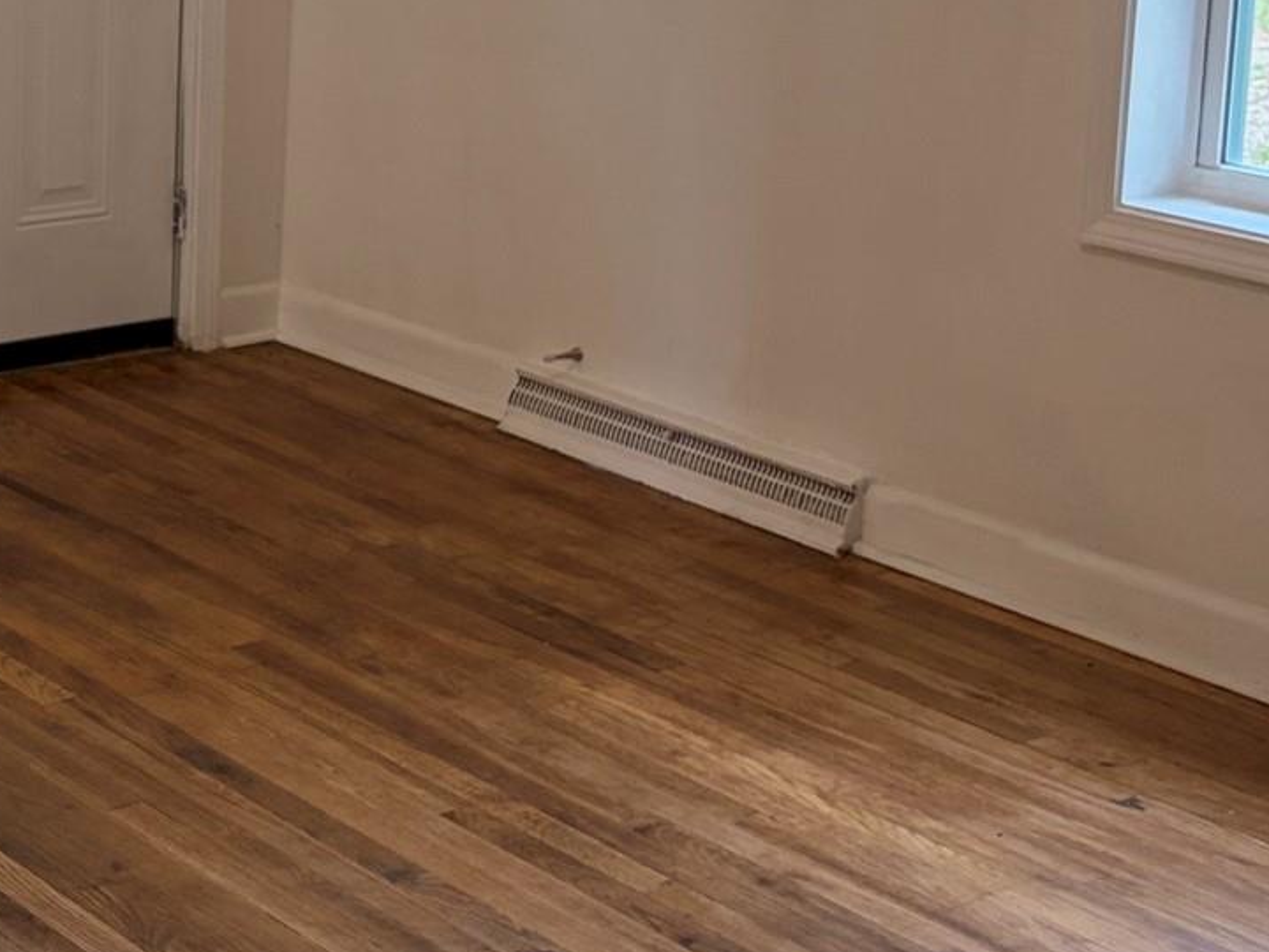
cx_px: 2
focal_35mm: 74
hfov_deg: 25.1
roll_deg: -1.1
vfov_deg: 19.3
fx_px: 2713
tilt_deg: -7.5
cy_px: -9
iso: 200
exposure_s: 1/120
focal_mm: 5.96
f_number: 1.6
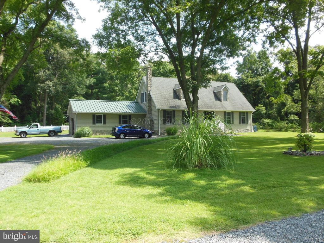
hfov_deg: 61.7
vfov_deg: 48.2
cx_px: 162
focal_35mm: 29
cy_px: 122
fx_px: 271
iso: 125
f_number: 3.3
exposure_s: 1/320
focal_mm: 5.2
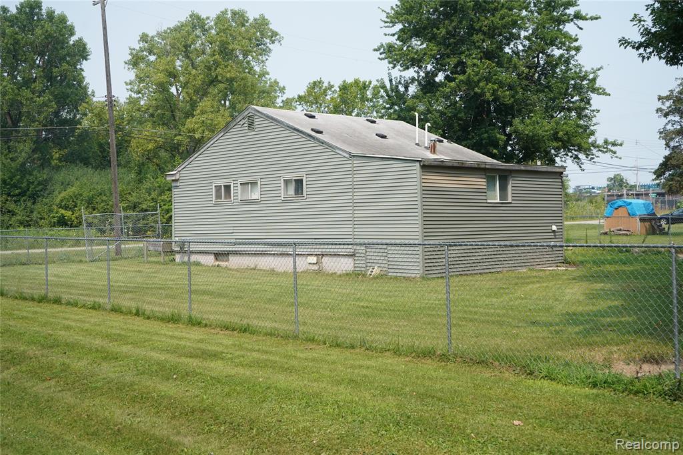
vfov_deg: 32.6
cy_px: 228
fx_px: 778
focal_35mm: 41
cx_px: 342
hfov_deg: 47.4
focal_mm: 41
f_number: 6.3
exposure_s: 1/2500
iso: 1000
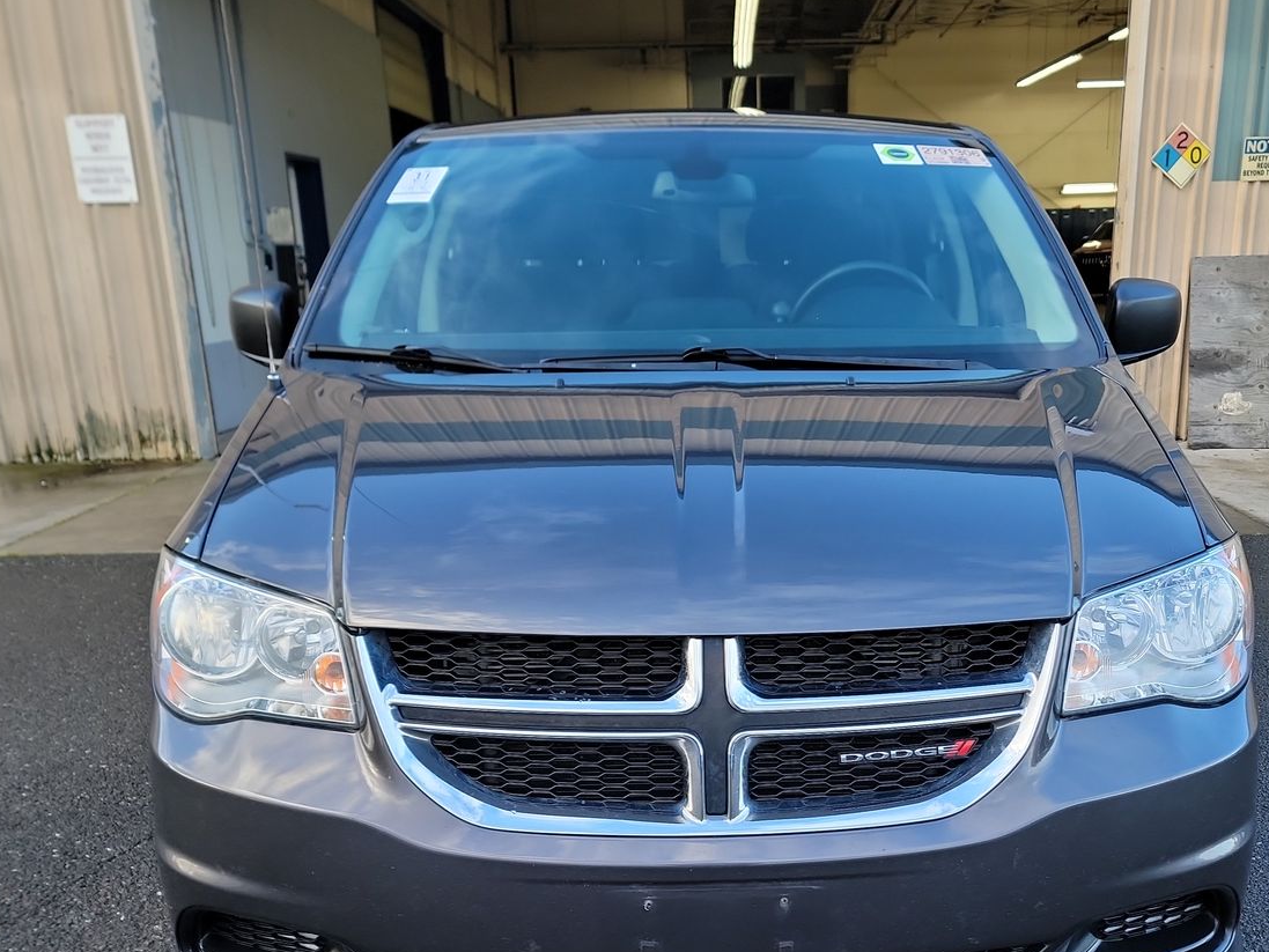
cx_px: 713
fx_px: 1283
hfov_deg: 52.5
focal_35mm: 35
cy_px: 617
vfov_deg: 40.3
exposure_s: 1/59
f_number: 1.8
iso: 52
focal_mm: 6.7
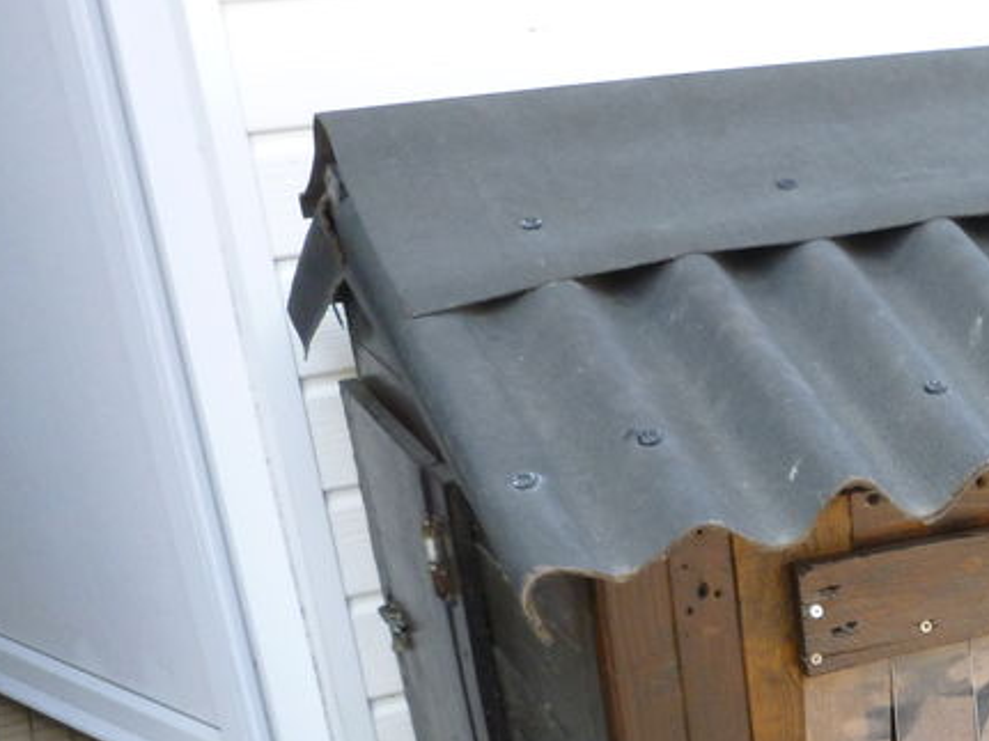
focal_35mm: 65
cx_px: 1083
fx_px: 1857
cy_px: 801
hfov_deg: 27.4
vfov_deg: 21.5
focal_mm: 5
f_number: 3.3
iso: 160
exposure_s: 1/60
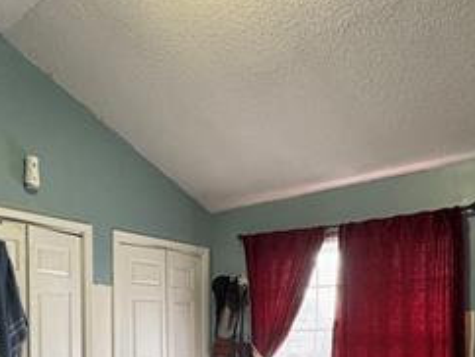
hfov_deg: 49.9
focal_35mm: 37
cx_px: 273
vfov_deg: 34.8
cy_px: 365
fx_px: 508
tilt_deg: -2.2
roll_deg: +0.4
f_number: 2.2
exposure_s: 1/60
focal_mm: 2.22
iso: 400
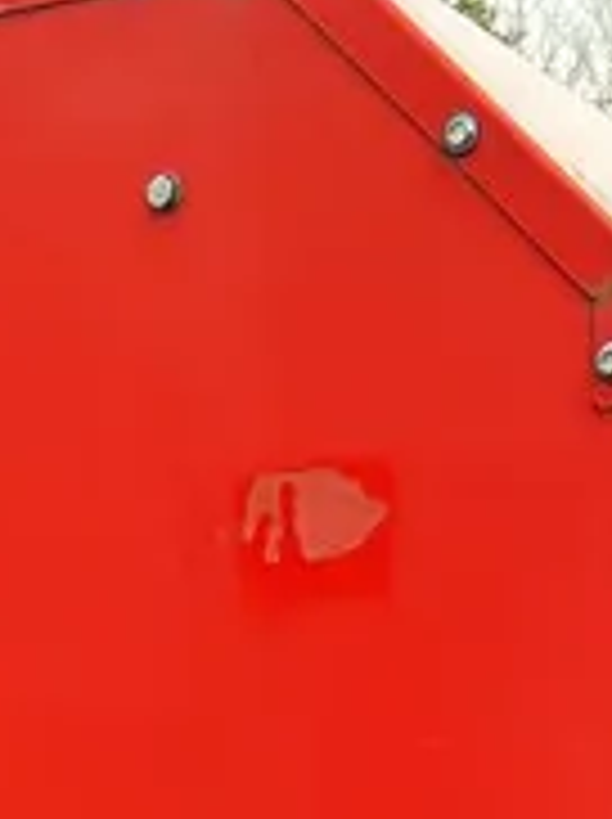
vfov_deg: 15.5
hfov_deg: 13.7
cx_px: -122
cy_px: 1573
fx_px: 2481
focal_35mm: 105
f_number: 1.5
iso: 50
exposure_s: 1/493
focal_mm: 5.7
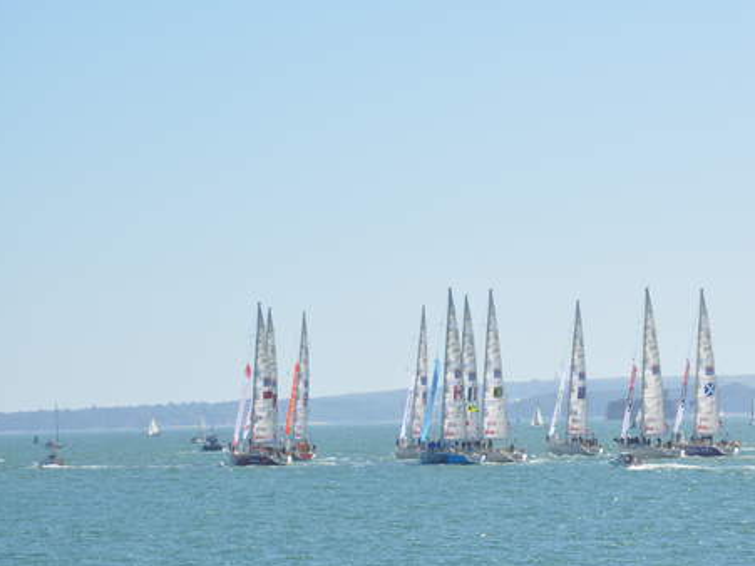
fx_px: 4681
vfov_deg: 6.9
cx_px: 527
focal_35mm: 215
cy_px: 272
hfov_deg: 9.2
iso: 200
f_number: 10
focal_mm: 105
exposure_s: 1/400
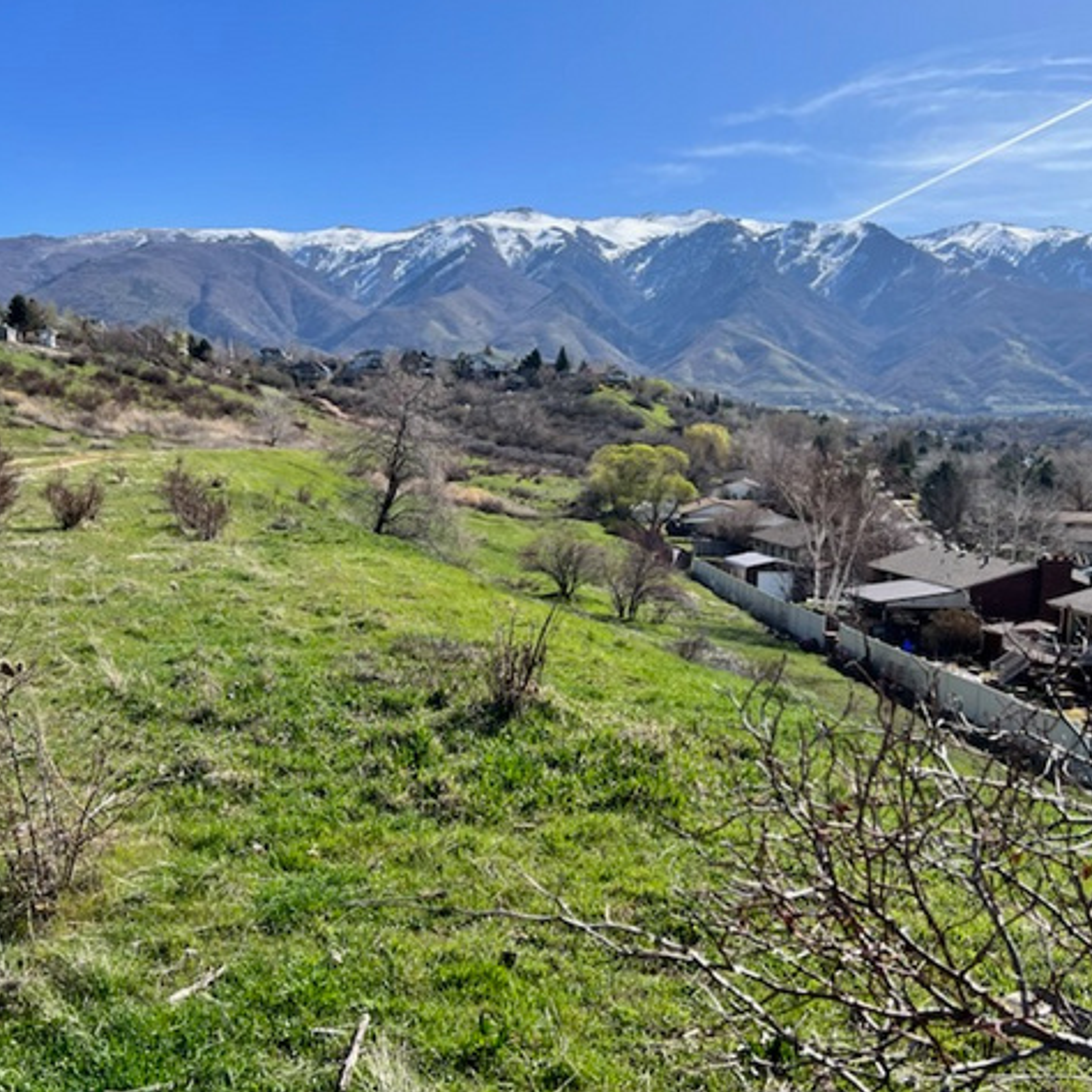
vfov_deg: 52.5
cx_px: 488
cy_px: 546
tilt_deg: -4.7
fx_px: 1106
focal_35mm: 31
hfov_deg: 52.4
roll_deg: -0.7
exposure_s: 1/4115
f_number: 1.5
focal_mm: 5.7
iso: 50
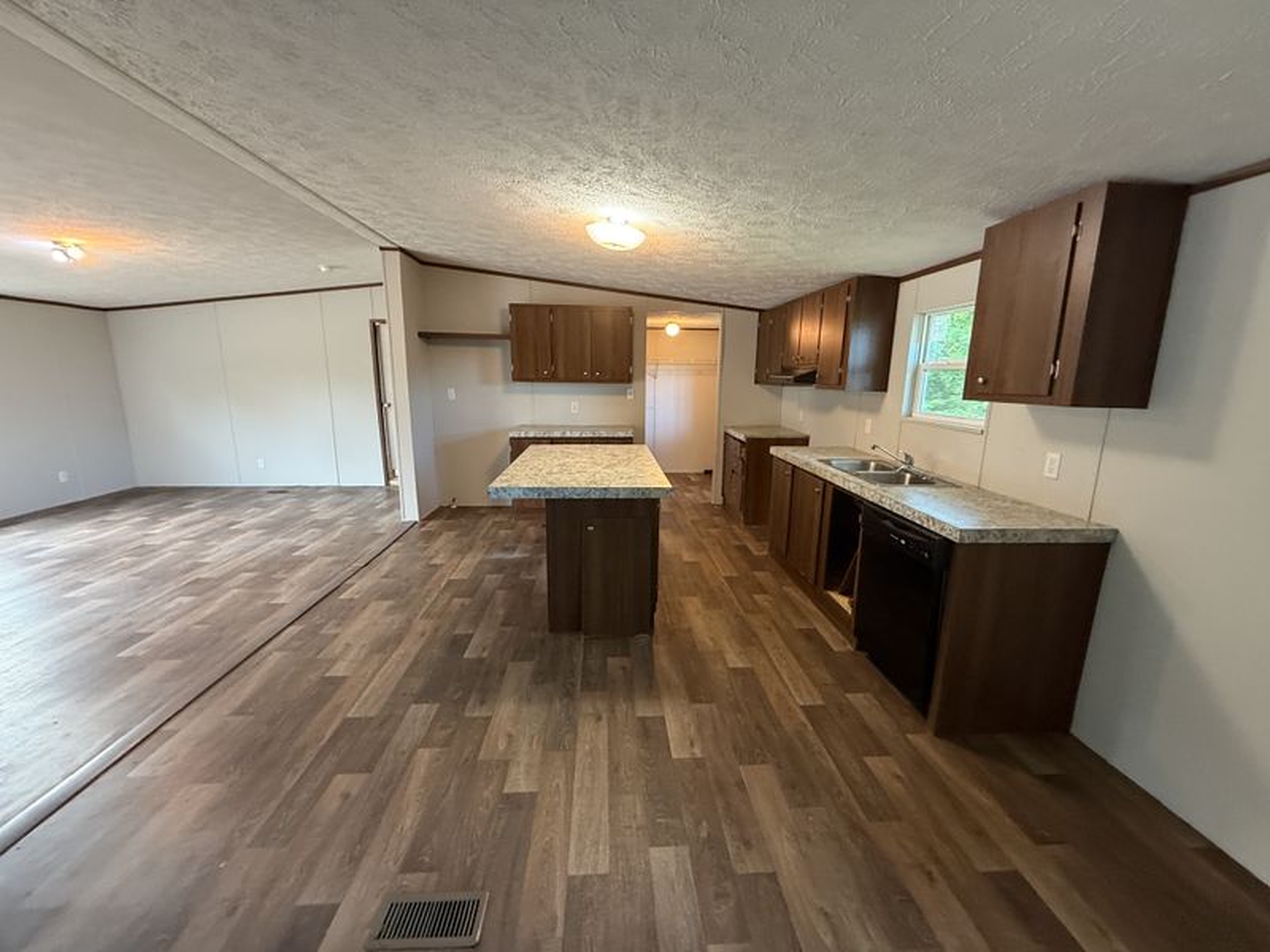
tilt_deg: -10.1
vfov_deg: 85.7
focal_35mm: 14
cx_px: 635
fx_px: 514
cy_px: 476
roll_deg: -1.4
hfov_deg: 102.1
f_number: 2.2
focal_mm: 2.22
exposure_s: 1/60
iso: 400
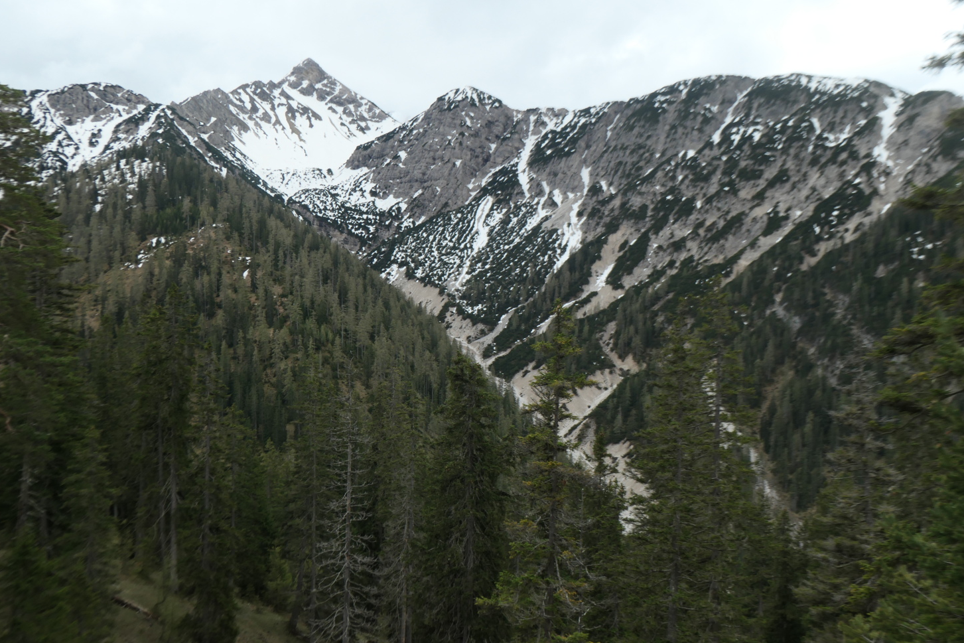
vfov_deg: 41.1
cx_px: 467
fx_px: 857
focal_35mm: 32
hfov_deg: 58.7
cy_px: 320
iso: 200
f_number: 4
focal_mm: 11.5
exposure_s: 1/800
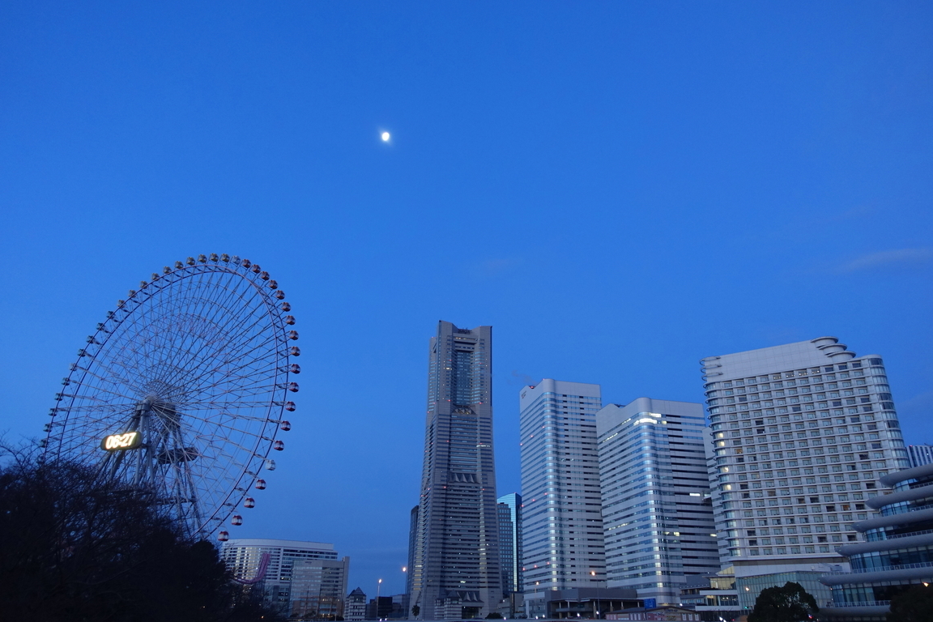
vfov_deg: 51.3
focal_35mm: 25
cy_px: 317
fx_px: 648
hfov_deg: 71.5
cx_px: 478
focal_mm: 8.8
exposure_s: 1/30
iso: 400
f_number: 1.8
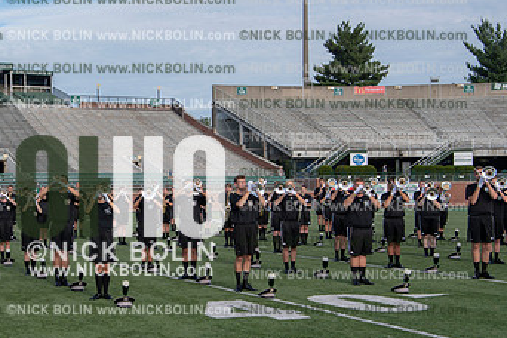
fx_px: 859
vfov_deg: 22.2
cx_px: 120
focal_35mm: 61
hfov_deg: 32.2
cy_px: 207
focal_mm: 36
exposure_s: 1/640
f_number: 5.6
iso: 100
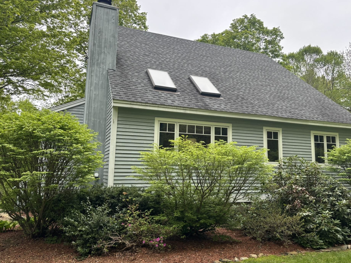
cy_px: 124
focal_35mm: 29
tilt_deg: +8.6
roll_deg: -1.2
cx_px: 195
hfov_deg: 61.5
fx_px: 294
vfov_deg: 48.2
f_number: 1.6
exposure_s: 1/824
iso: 50
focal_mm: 5.96
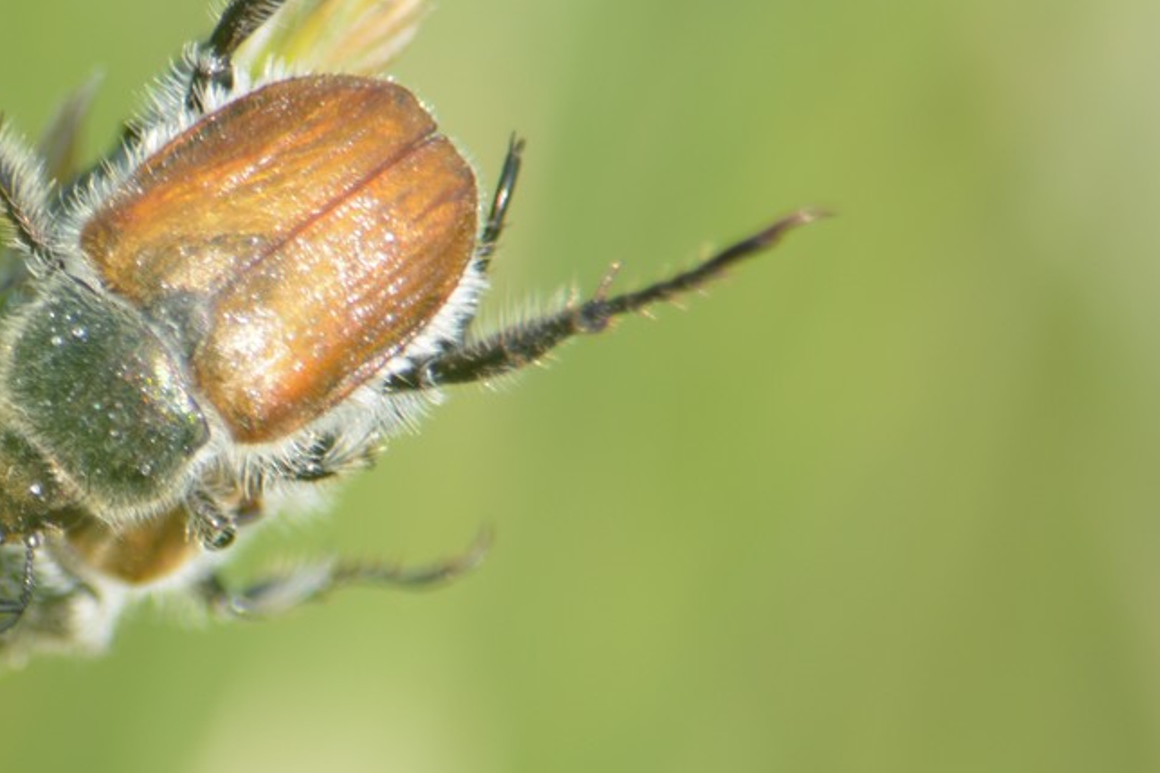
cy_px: 202
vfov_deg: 2.0
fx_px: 21614
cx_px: 324
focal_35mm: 671
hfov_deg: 3.1
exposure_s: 1/125
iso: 220
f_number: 8
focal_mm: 300
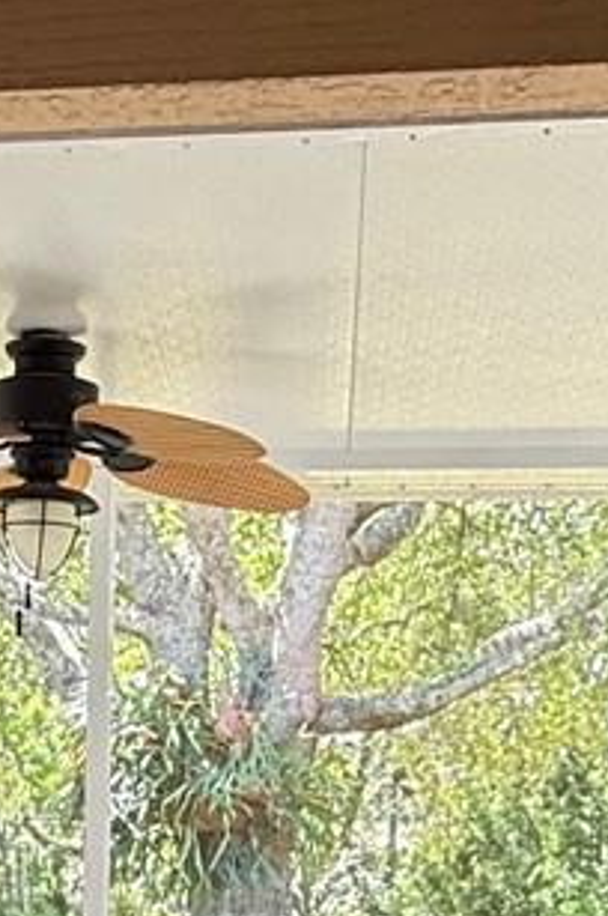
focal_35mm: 76
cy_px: 1104
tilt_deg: -7.8
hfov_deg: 17.6
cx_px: 48
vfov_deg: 24.2
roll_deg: -1.0
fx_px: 1930
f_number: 2.2
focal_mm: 2.22
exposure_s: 1/99
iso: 100
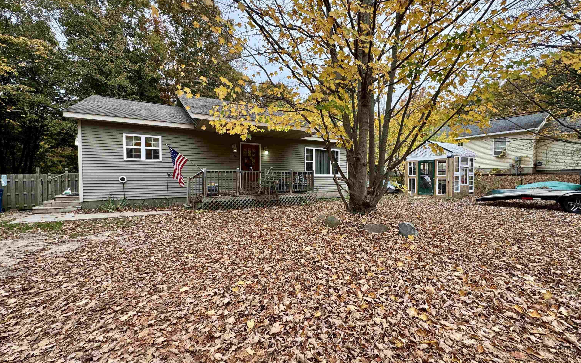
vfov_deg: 74.8
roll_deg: +0.6
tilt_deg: -2.4
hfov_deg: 101.5
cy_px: 184
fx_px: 238
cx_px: 288
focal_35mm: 15
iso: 100
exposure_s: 1/99
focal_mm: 2.22
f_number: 2.2
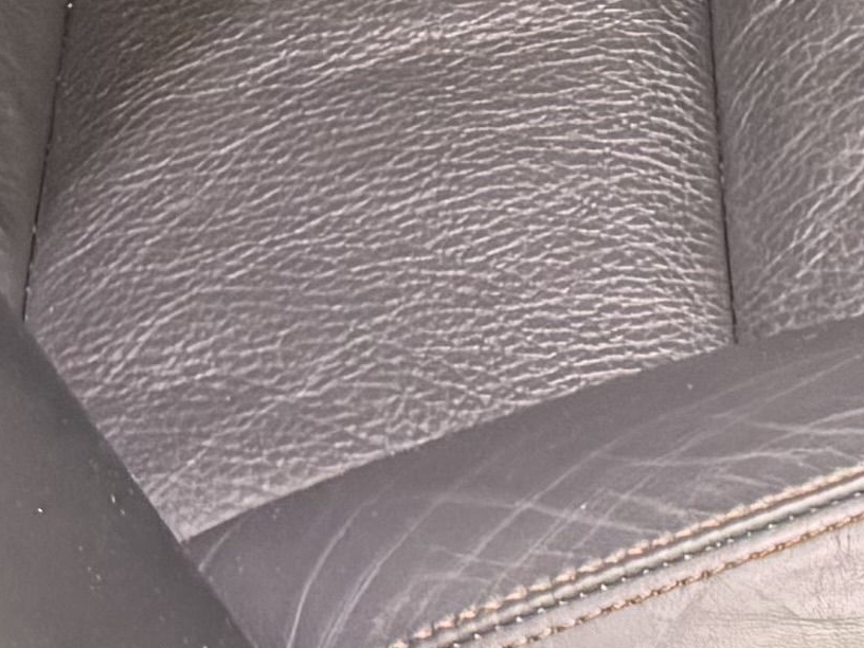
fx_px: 4193
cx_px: 895
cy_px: -1400
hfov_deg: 11.6
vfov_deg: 7.6
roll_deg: +2.1
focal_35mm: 168
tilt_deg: -18.1
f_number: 1.78
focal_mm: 6.76
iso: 800
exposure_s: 1/33
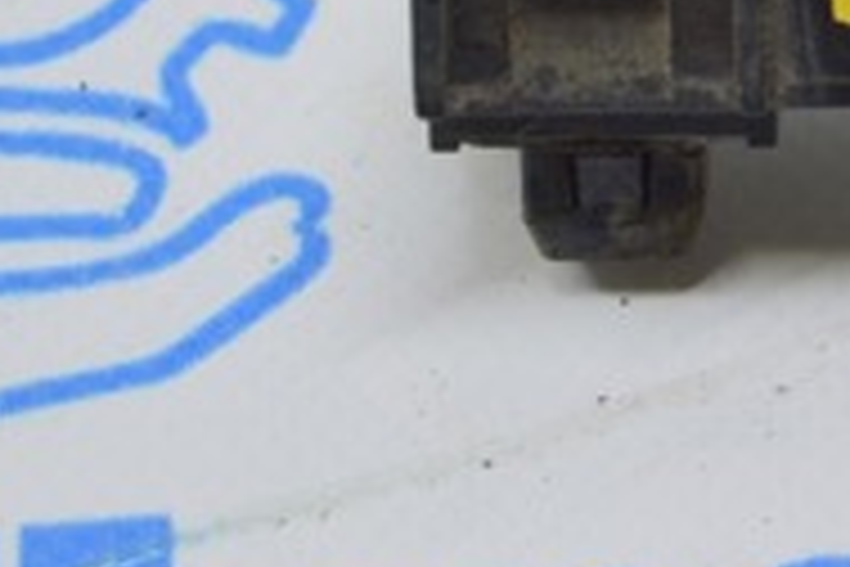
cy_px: -295
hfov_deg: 7.3
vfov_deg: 4.9
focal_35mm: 279
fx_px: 6580
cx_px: 1030
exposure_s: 1/20
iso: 400
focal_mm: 55
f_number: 5.6
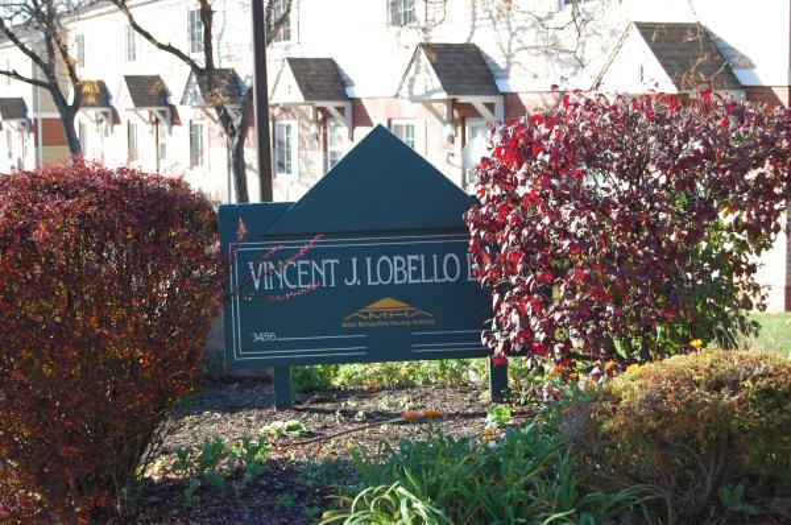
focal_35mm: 72
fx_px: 1579
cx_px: 396
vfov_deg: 18.9
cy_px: 262
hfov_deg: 28.1
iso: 200
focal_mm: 48
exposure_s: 1/160
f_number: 6.3
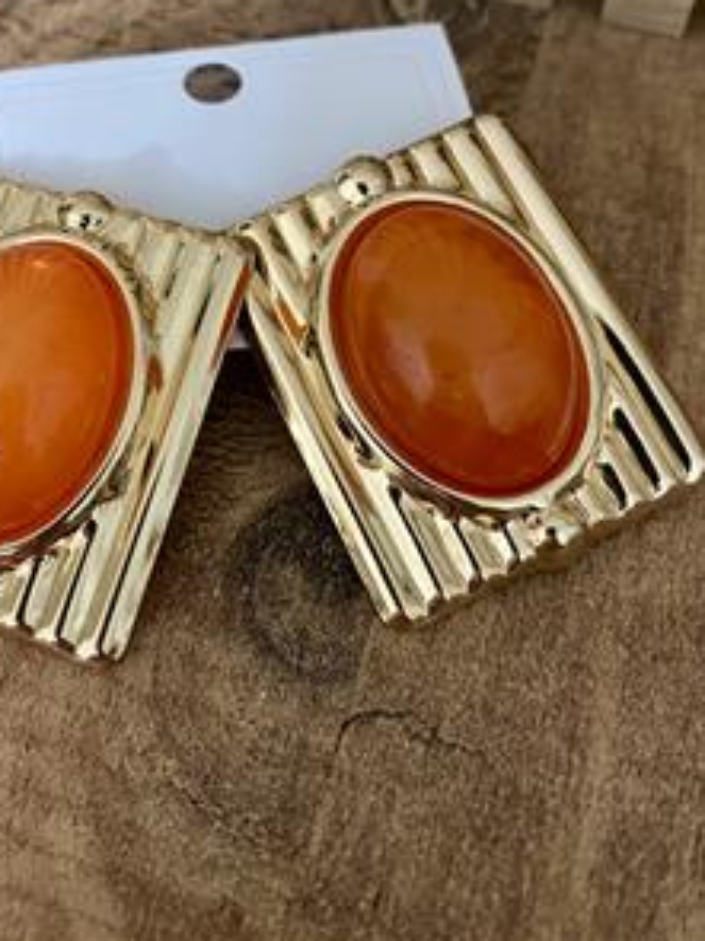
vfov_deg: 51.7
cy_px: 314
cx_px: 242
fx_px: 951
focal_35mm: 35
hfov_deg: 40.2
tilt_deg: -62.1
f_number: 1.8
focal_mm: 4.25
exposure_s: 1/25
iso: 500
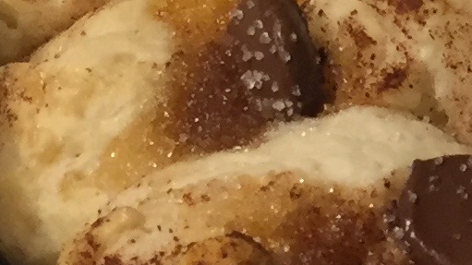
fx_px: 2527
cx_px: 938
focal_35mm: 202
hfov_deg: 9.9
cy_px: -188
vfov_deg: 5.9
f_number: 2.2
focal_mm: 4.15
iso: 40
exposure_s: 1/30
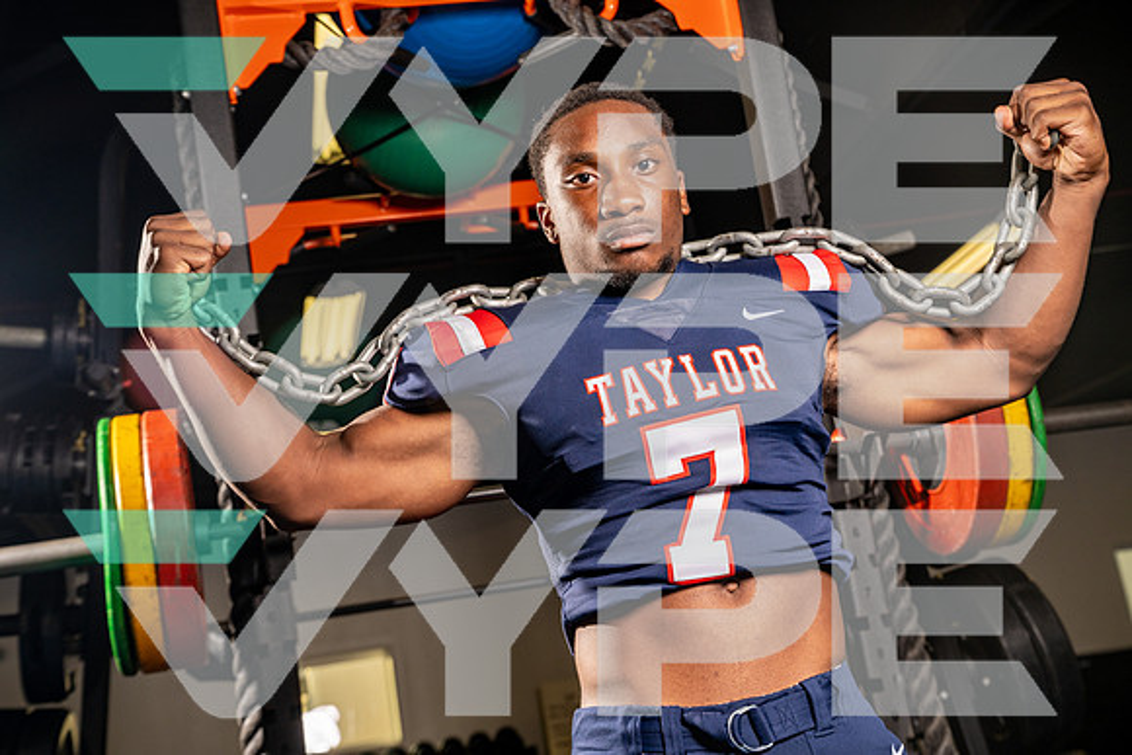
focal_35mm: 53
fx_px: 1667
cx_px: 566
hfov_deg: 37.5
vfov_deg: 25.5
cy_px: 378
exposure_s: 1/500
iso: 320
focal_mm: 53
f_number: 5.6
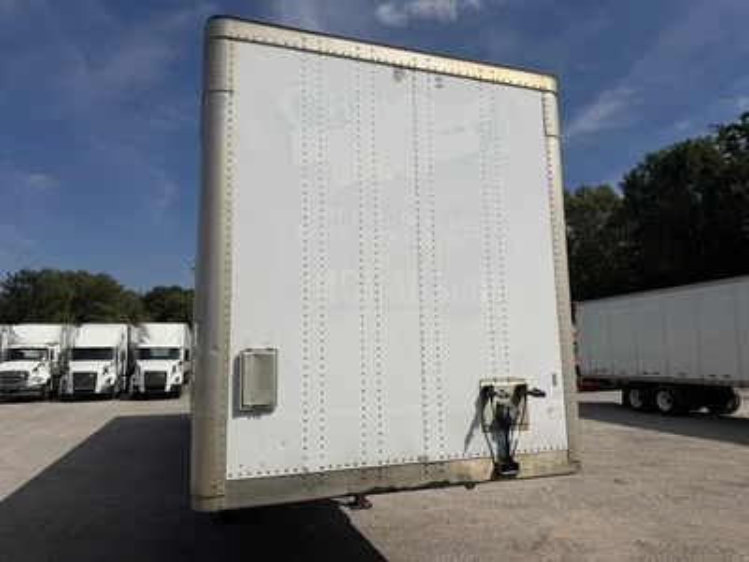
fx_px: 519
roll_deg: +0.7
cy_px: 281
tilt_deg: +6.9
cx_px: 374
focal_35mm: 24
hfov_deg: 71.6
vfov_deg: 56.8
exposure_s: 1/14286
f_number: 1.78
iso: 80
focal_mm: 6.76
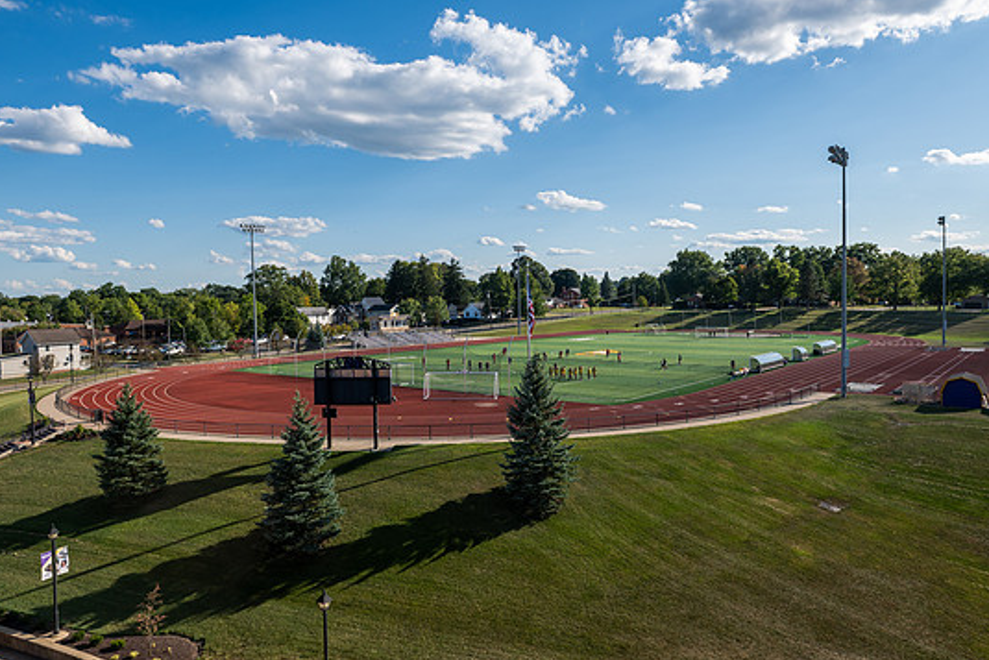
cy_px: 324
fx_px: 714
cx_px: 495
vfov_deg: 49.6
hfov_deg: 69.4
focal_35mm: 26
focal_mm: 24
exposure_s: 1/400
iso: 125
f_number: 6.3
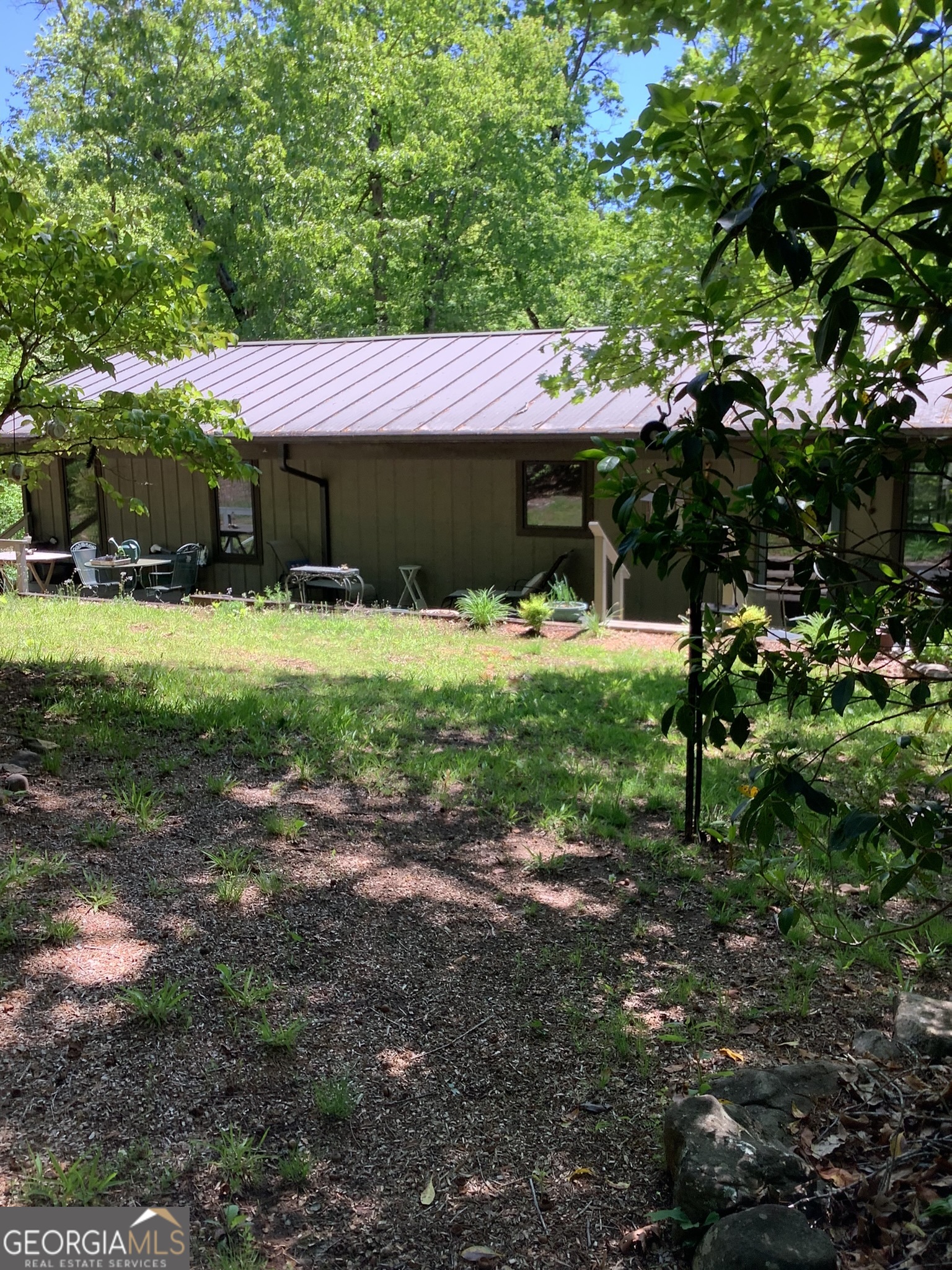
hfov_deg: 45.4
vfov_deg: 58.4
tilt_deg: -11.7
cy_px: 635
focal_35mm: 31
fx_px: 1137
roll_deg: +1.0
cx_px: 476
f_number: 2.4
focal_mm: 3.3
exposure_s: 1/130
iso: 25
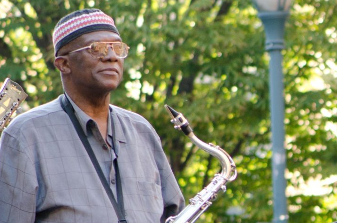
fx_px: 5246
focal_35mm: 562
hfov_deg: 3.7
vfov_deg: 2.4
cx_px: 582
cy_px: 239
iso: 250
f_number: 4.5
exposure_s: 1/100
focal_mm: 105
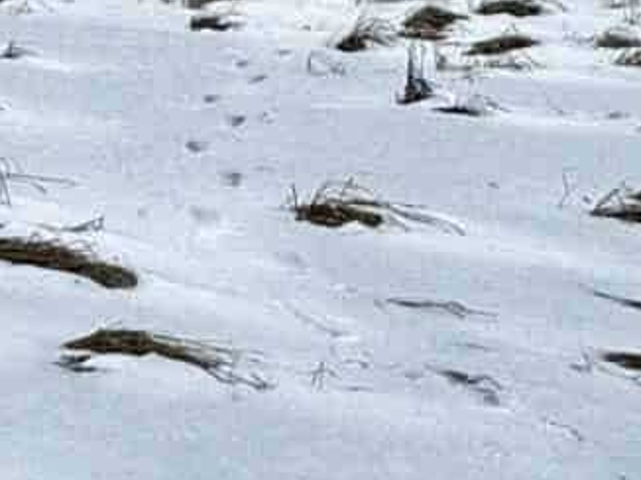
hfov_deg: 17.2
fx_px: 2035
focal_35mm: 110
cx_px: -98
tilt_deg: -1.1
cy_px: -173
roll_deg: -0.2
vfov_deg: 12.9
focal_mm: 2.22
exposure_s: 1/518
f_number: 2.2
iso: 40
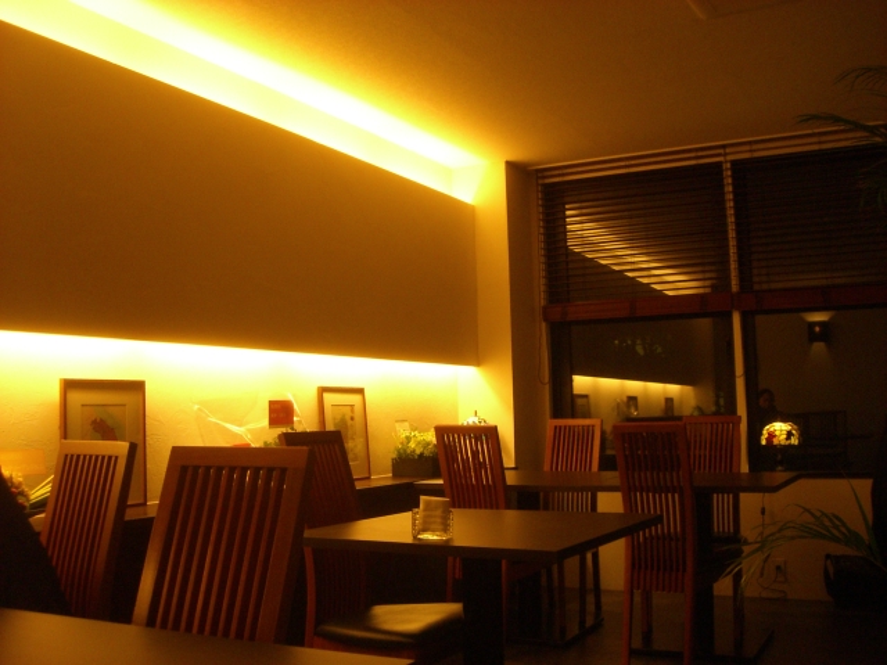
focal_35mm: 38
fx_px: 974
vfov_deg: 37.7
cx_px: 444
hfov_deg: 49.0
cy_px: 332
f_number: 2.7
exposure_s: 1/50
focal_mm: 6.2
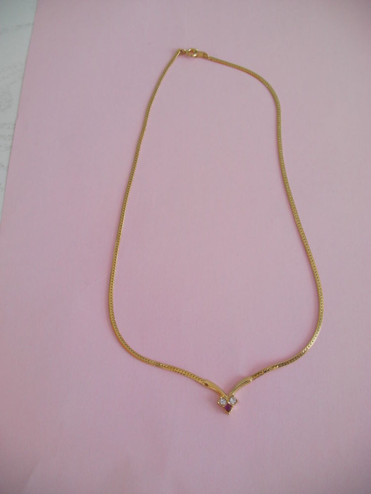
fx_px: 543
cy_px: 247
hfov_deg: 37.7
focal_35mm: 38
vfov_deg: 49.0
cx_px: 186
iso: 74
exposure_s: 1/30
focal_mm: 6.3
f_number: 3.5
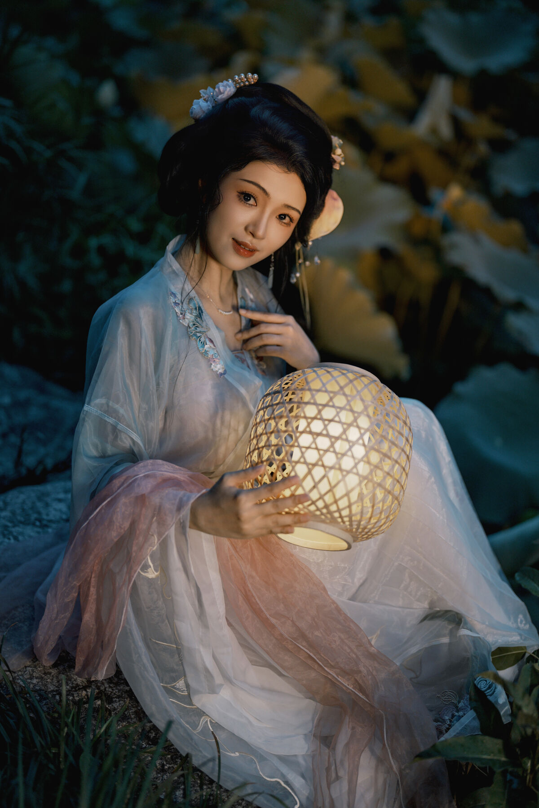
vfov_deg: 39.6
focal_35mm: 50
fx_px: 1123
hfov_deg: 27.0
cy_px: 404
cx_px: 270
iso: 400
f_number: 1.2
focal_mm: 50
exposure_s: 1/250
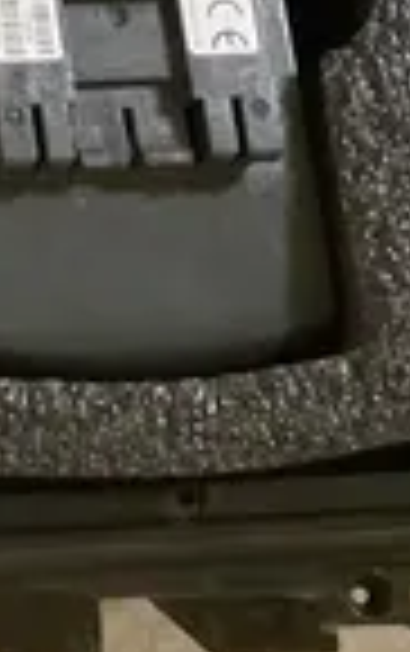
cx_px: -622
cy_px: -205
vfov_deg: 14.4
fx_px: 2478
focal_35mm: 139
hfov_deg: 8.5
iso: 125
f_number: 1.6
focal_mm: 5.1
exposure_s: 1/121
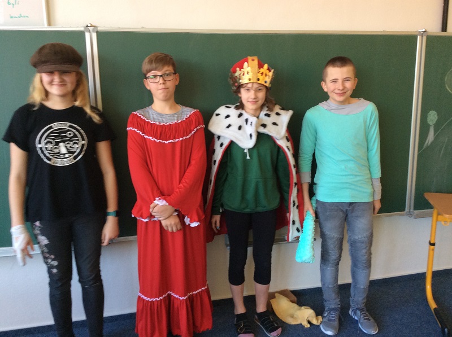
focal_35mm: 32
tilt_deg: -9.9
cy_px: 168
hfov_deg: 56.9
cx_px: 226
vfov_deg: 44.0
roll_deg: +1.7
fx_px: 417
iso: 64
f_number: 2.4
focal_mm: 3.3
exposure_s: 1/25
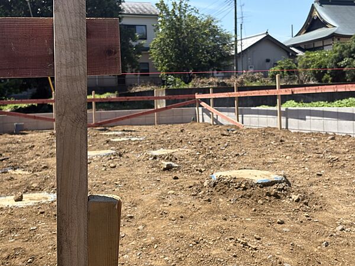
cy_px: 133
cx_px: 178
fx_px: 533
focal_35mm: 52
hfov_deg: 36.8
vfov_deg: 28.0
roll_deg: +3.1
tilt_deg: -3.5
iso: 32
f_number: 1.6
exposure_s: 1/2364
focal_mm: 5.96
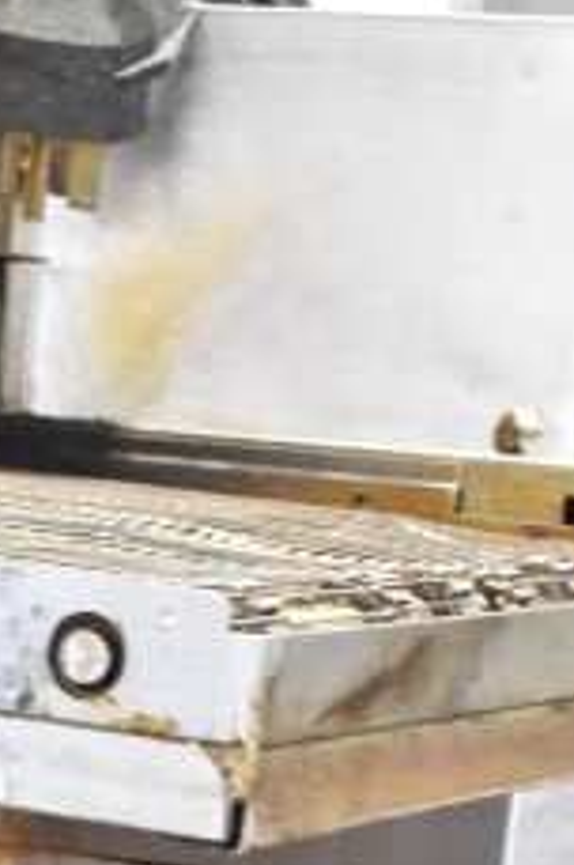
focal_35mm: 138
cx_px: -147
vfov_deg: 13.4
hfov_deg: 9.7
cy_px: 1528
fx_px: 3310
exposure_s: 1/40
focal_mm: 23
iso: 1250
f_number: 3.8
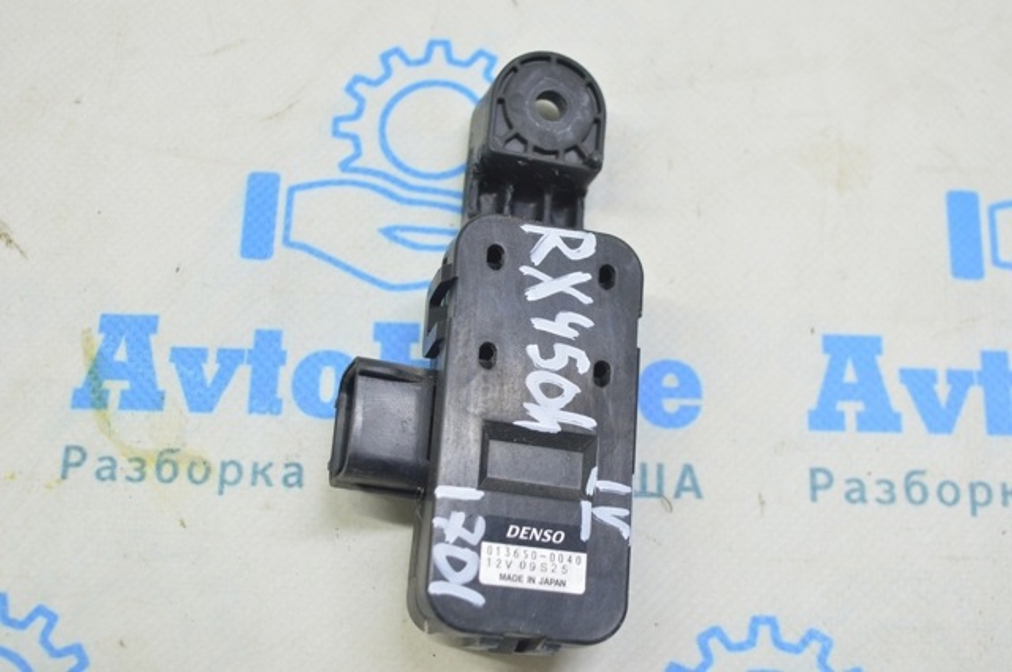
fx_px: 1432
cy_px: 336
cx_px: 506
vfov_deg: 26.4
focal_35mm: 51
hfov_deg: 38.9
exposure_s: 1/20
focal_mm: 34
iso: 400
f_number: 5.6
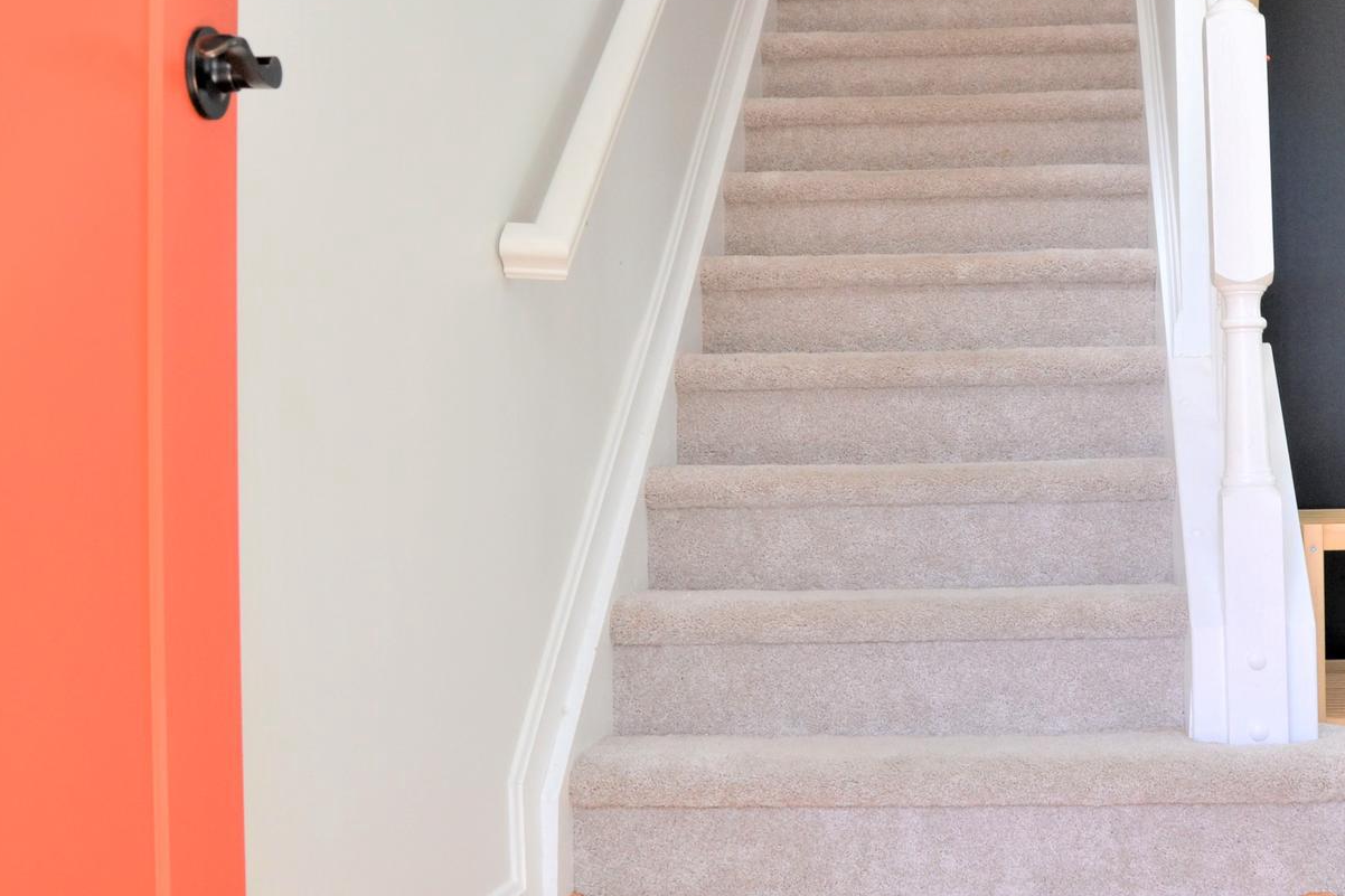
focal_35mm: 46
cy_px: 425
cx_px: 1014
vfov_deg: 29.2
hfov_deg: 41.5
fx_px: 1718
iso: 400
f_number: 5.6
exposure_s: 1/125
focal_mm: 18
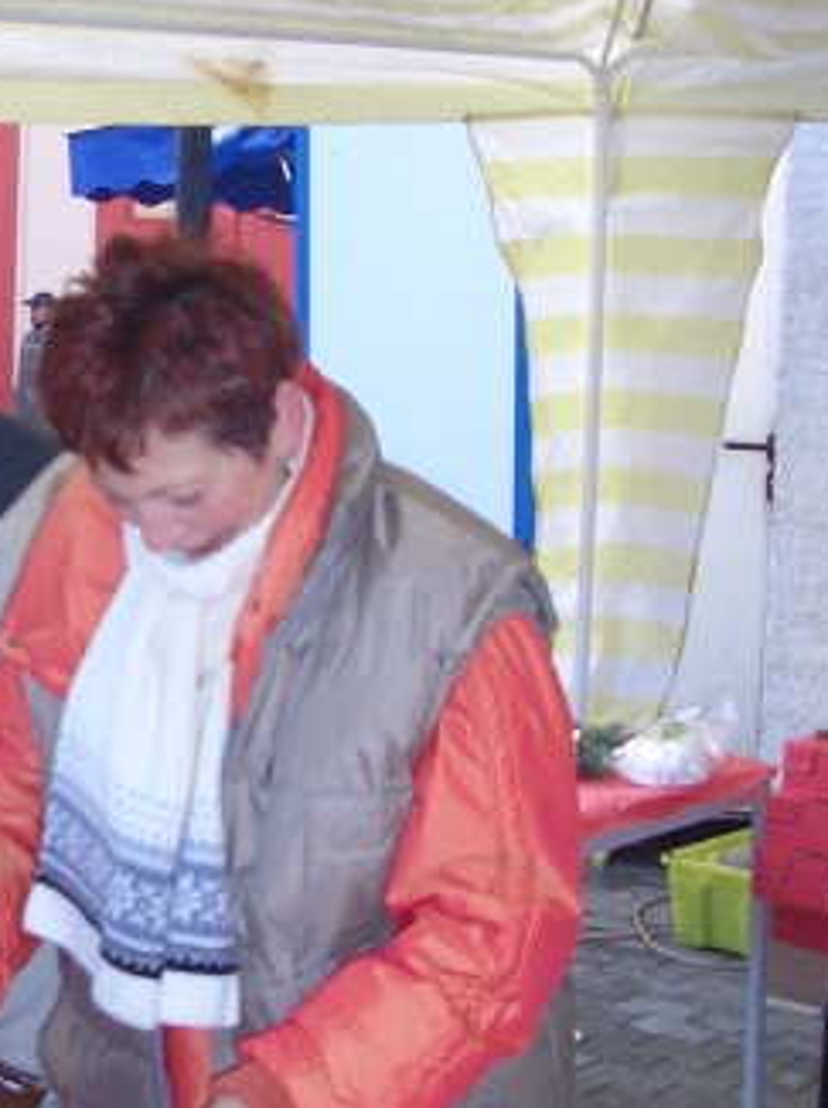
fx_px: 2205
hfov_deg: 20.8
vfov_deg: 28.2
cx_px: 85
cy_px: 593
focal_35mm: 69
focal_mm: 5.8
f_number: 2.6
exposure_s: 1/500
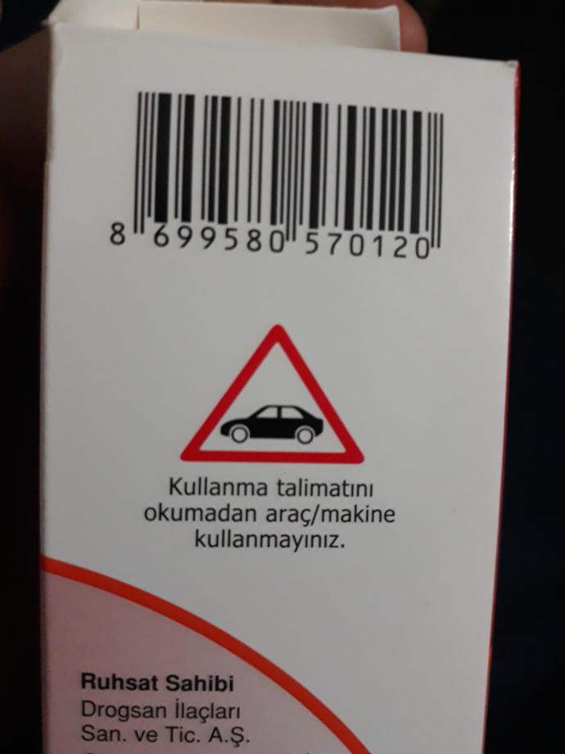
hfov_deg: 51.4
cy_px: 377
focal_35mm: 27
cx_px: 282
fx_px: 588
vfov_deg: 65.3
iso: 400
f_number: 1.7
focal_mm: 3.71
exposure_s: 1/25
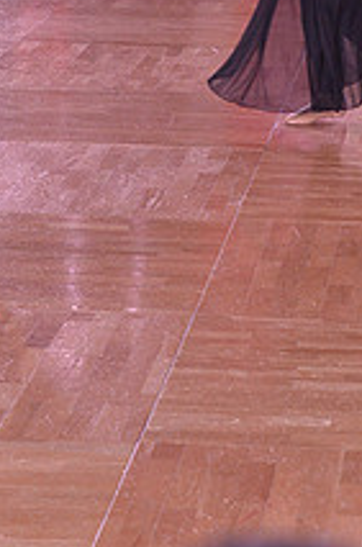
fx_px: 2895
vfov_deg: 10.6
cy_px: -98
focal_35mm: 191
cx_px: 445
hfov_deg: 7.1
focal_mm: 70
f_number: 6.3
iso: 2000
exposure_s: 1/250
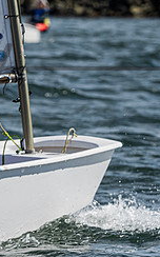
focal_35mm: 572
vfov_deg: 3.7
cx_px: -161
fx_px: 4000
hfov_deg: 2.3
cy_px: 125
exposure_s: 1/1250
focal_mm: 200
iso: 320
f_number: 9
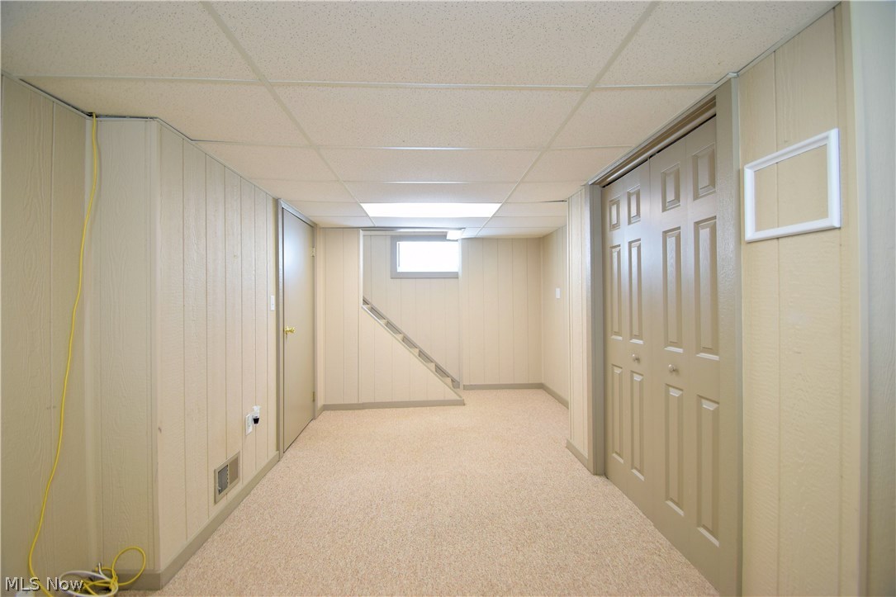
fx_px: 373
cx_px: 448
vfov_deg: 77.3
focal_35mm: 15
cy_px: 298
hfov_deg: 100.4
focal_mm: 10
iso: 320
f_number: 3.5
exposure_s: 1/15
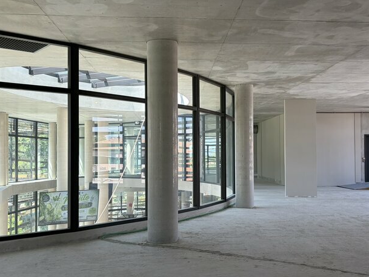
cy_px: 147
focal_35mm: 41
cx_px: 210
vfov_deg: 35.1
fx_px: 437
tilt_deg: +1.2
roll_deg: +0.4
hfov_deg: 45.6
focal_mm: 5.96
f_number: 1.6
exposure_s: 1/161
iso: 50
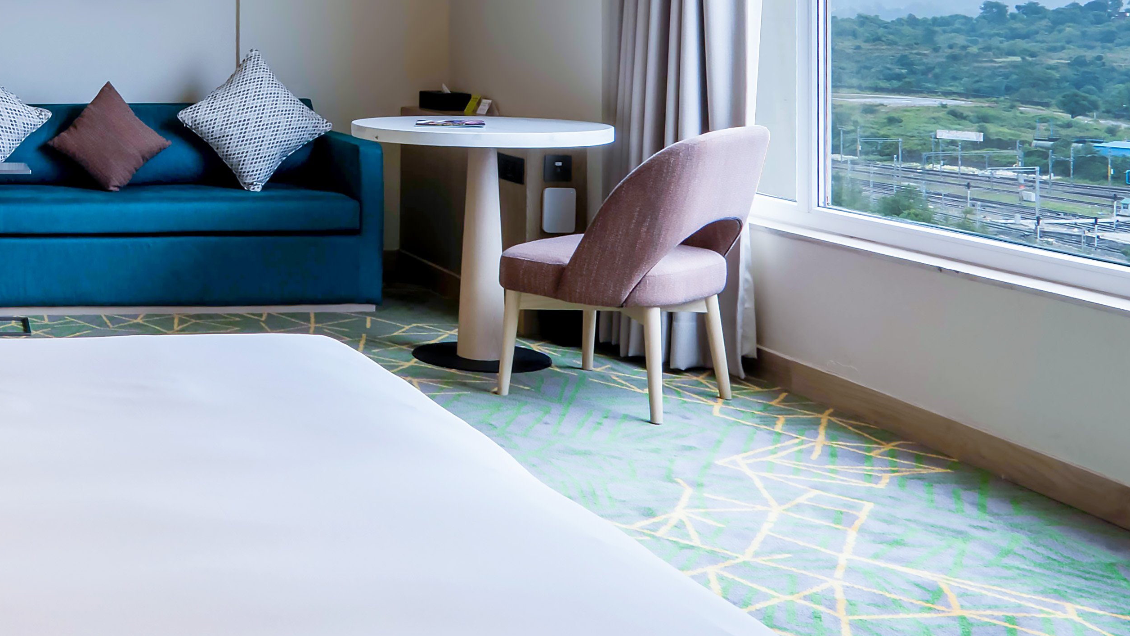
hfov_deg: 40.3
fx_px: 1348
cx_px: 22
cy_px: -95
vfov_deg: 24.4
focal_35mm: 45
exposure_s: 1/25
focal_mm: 12
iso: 100
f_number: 13
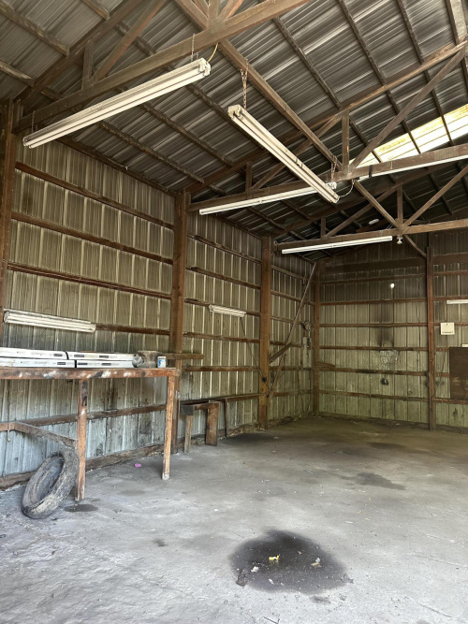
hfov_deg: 56.8
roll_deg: -2.6
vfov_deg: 71.6
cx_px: 234
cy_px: 312
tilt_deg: +9.0
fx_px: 433
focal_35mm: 24
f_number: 1.78
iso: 250
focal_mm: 6.86
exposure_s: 1/74
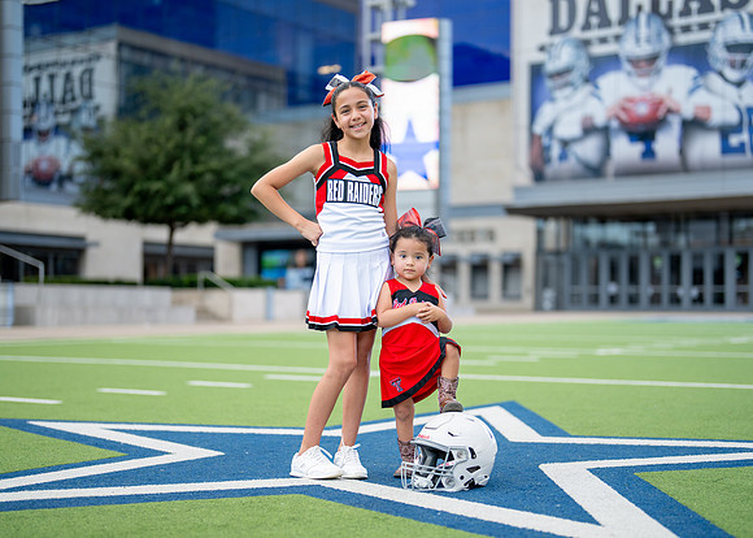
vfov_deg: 24.0
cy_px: 300
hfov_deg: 33.2
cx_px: 381
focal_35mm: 59
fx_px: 1265
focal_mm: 50
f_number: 1.2
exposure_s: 1/1600
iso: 160
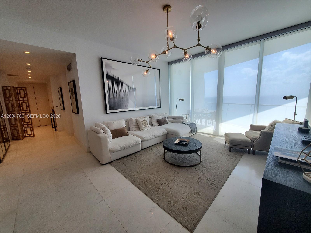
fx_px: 117
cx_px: 156
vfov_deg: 89.9
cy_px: 116
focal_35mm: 13
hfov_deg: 106.2
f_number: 2.2
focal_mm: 1.8
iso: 50
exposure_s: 1/130
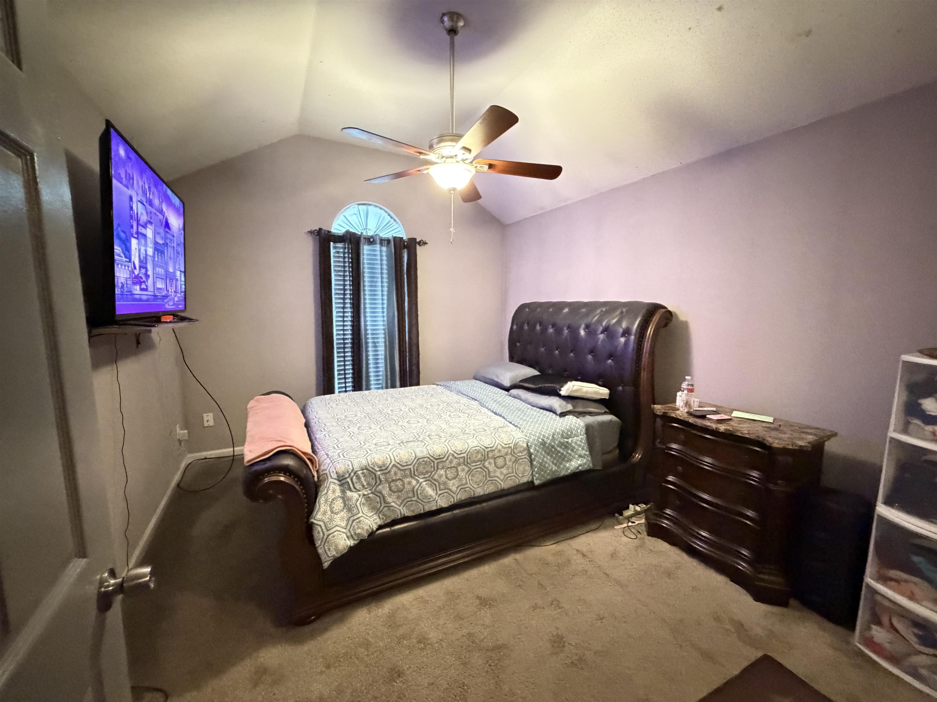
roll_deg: -0.7
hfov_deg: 102.1
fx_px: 379
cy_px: 351
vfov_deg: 85.7
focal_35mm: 14
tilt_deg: -6.2
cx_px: 468
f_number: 2.2
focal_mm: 2.22
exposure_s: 1/30
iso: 2000
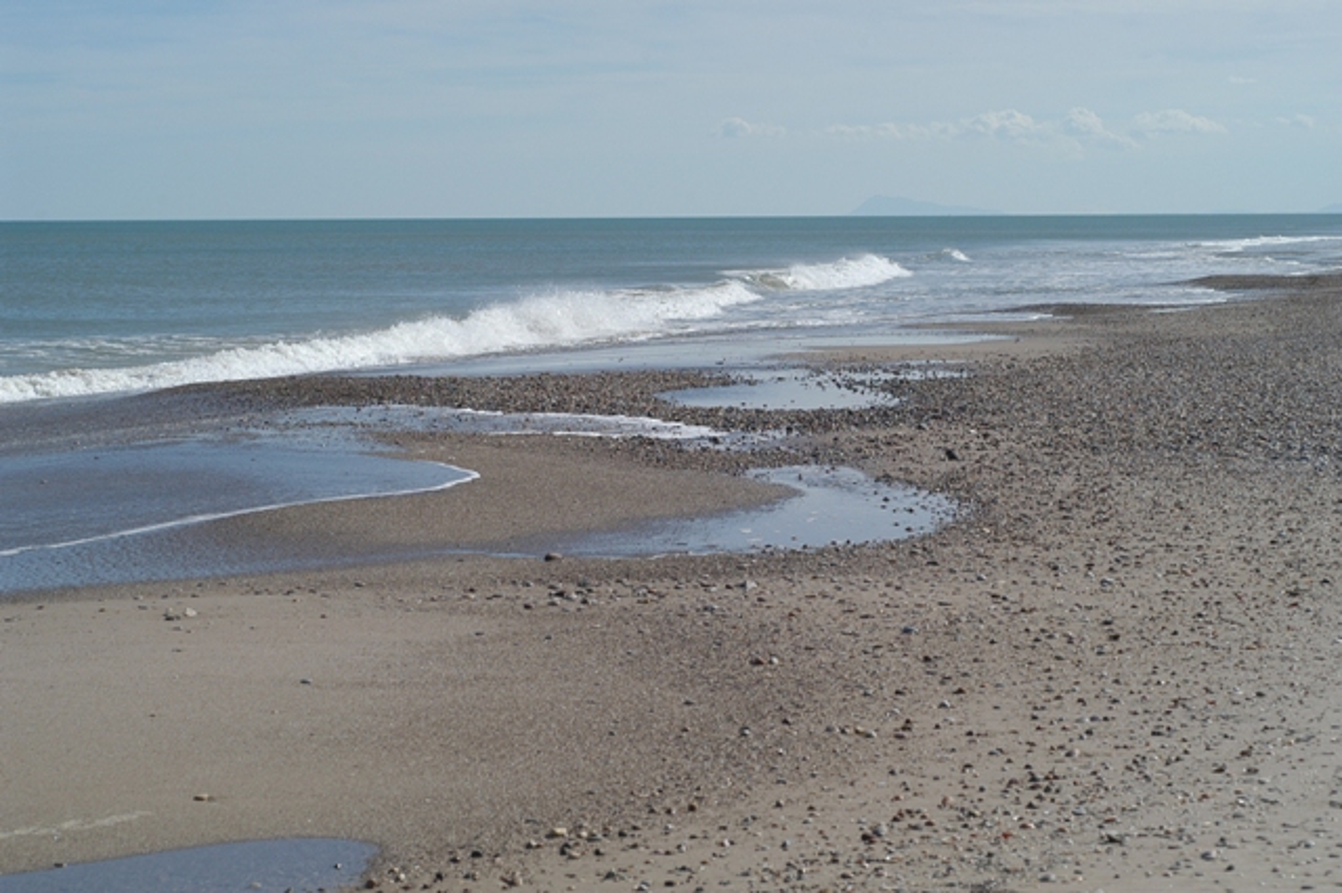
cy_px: 446
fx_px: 3353
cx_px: 671
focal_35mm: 90
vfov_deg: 15.2
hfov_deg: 22.6
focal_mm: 60
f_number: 6.3
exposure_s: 1/1250
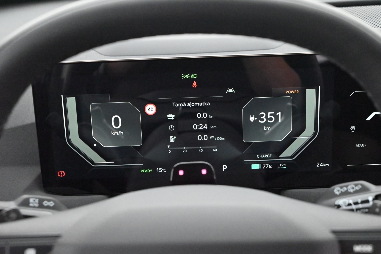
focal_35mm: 50
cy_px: 127
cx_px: 190
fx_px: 529
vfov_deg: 27.0
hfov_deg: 39.6
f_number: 6.3
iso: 18000
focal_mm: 50
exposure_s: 1/60
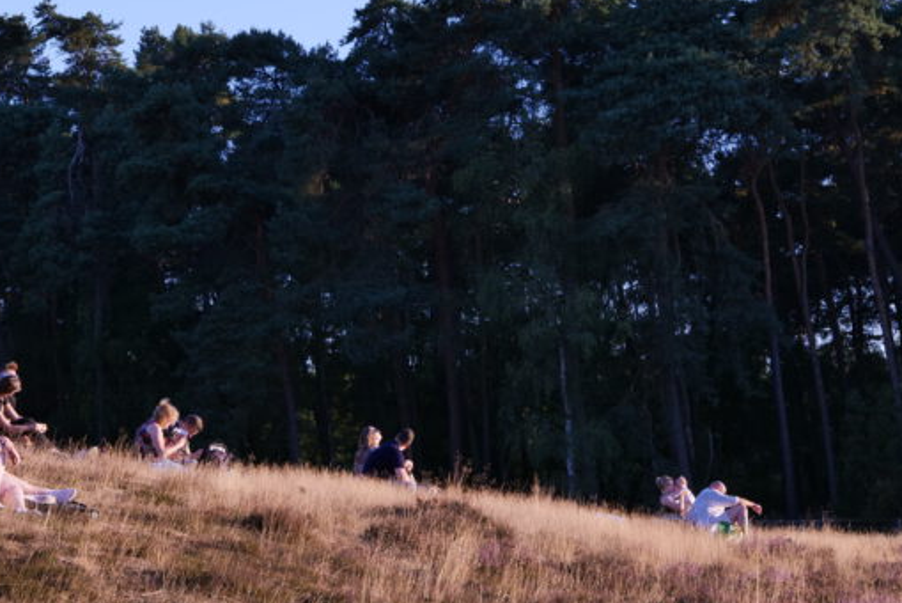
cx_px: 227
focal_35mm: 101
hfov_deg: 20.1
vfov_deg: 13.6
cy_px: 208
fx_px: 2532
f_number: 11
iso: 400
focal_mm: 67
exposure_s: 1/15
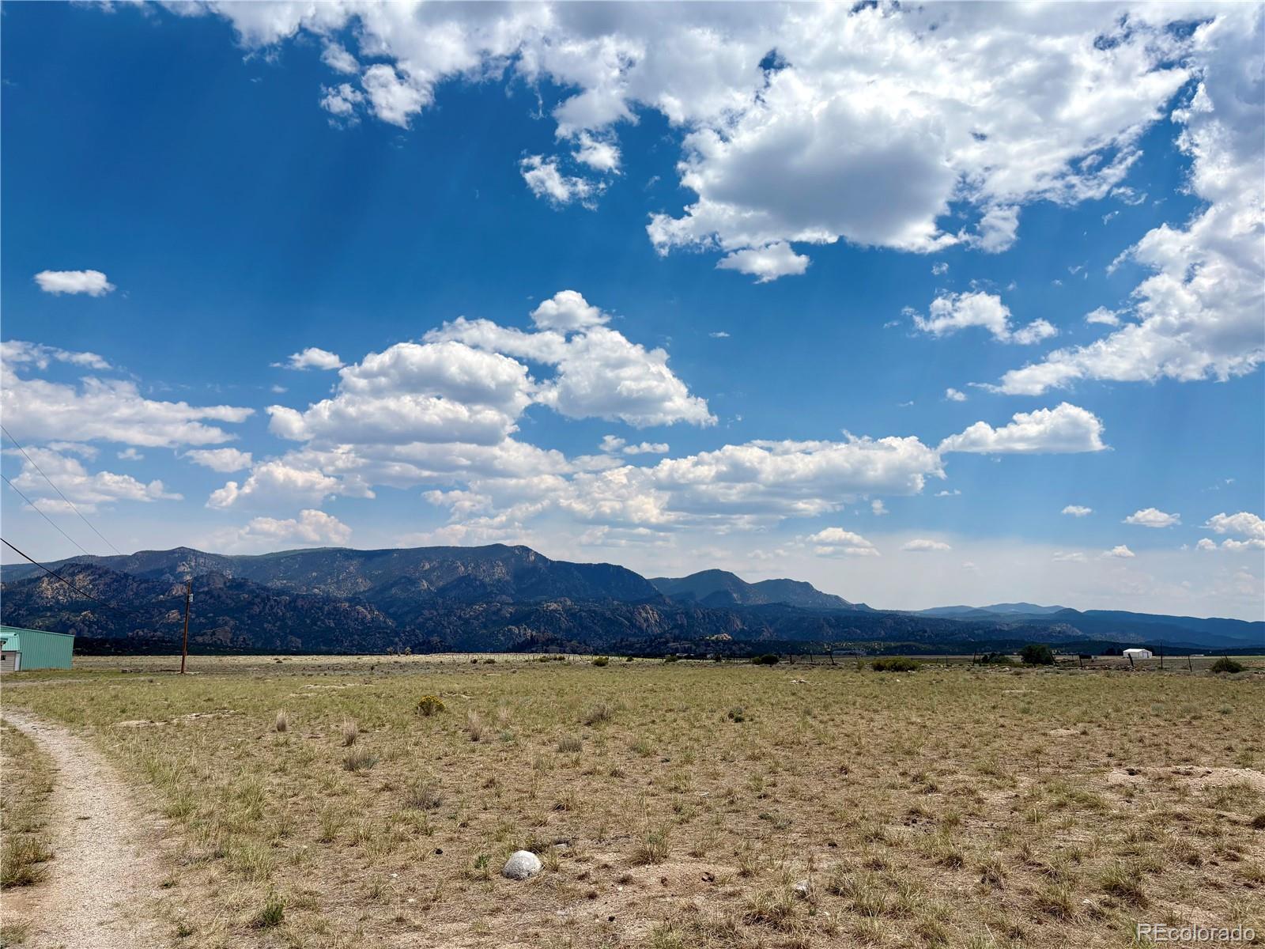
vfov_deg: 53.1
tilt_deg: +7.3
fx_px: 950
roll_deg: -2.0
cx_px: 632
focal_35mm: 26
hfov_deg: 67.3
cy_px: 474
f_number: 1.6
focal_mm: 5.96
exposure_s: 1/6993
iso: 50
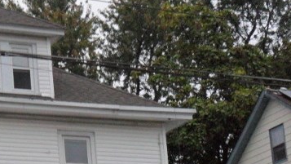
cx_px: -25
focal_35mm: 127
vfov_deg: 9.4
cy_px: 209
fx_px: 980
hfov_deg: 16.4
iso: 400
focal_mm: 9.3
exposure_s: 1/20
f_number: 5
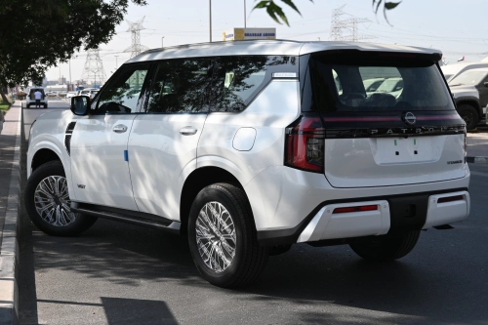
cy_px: 162
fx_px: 833
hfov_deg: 32.6
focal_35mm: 62
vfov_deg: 22.1
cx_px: 244
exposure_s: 1/400
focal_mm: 41
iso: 100
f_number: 7.1
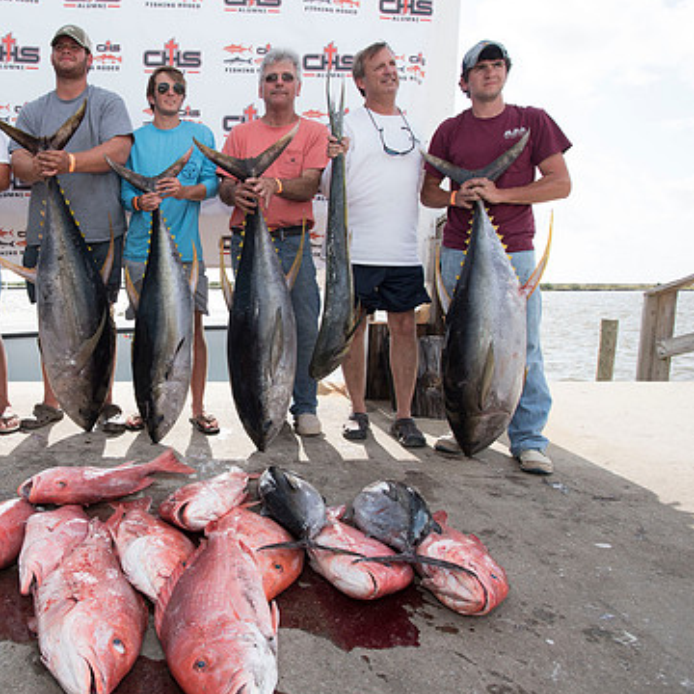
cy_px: 350
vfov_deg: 60.9
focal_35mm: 26
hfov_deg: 57.8
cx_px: 172
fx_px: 590
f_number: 5.6
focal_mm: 19
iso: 250
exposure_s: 1/640
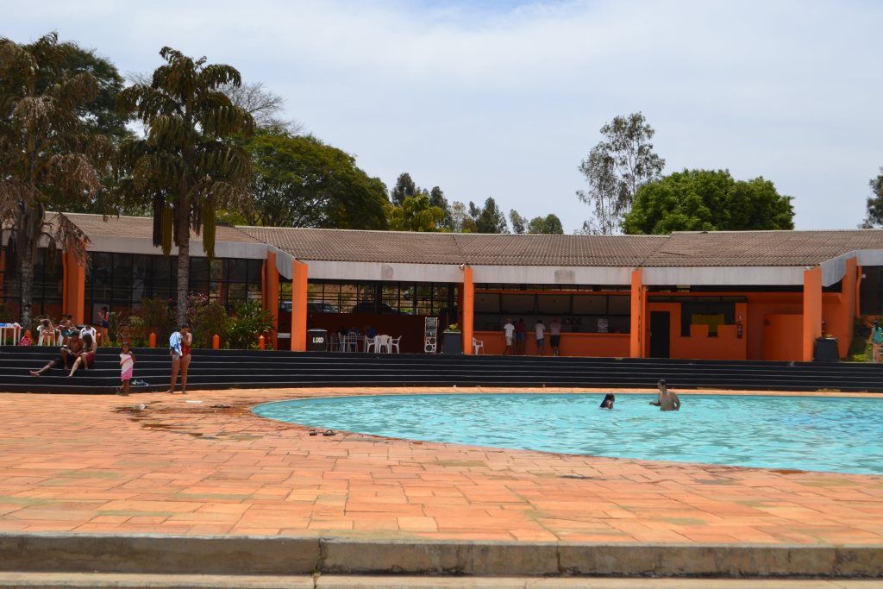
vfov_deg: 26.5
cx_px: 442
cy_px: 294
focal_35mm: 51
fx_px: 1251
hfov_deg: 38.9
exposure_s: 1/250
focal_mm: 34
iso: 100
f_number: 8
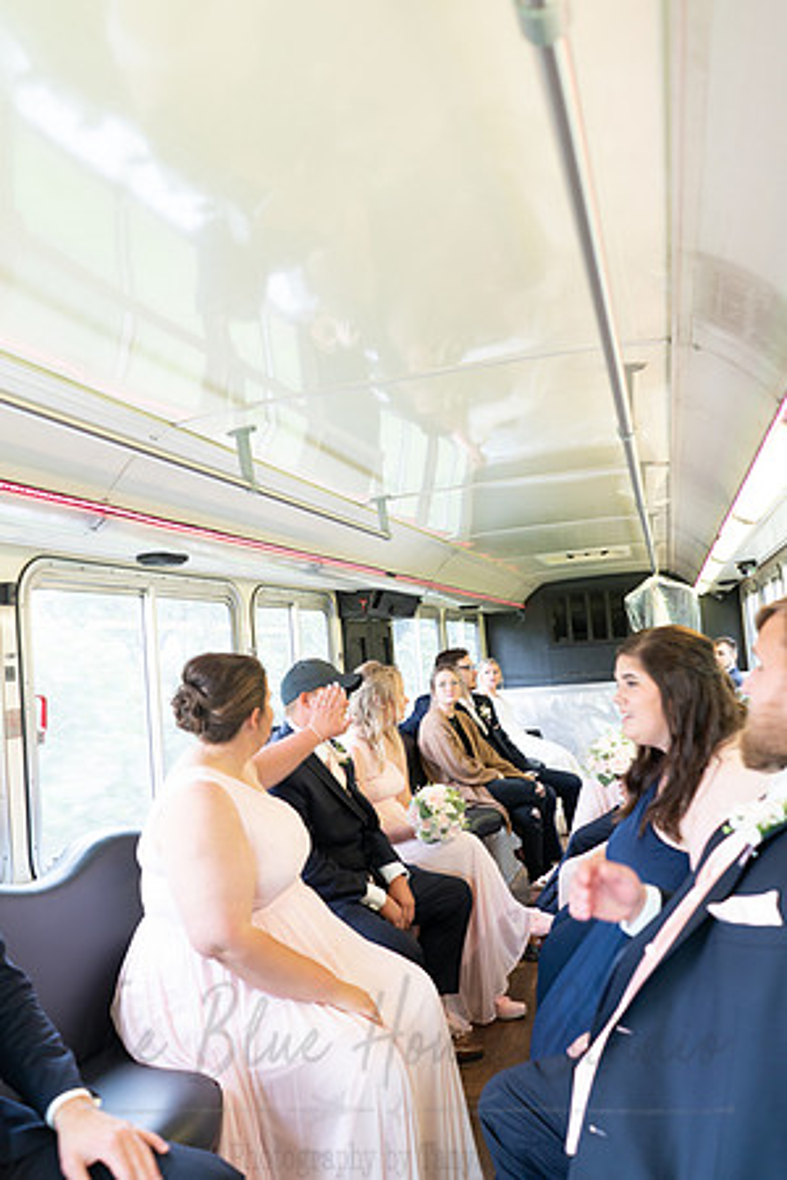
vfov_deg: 65.5
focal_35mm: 28
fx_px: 918
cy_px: 590
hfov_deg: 46.4
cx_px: 394
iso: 1000
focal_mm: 28
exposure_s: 1/60
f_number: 3.5
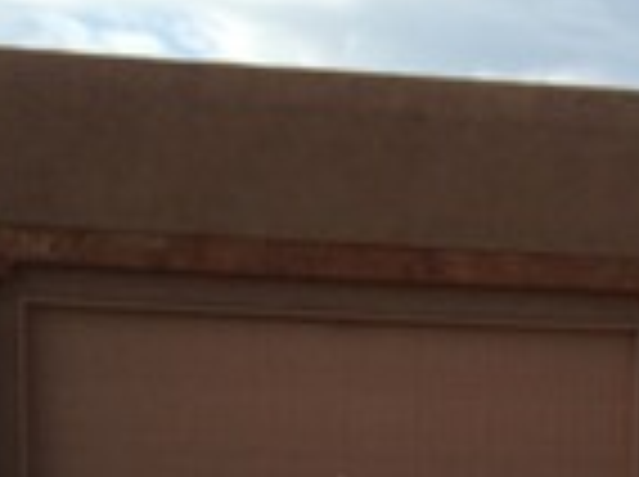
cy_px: 698
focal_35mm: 119
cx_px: 734
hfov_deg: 16.0
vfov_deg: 11.9
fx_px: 2193
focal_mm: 4.12
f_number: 2.4
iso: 50
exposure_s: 1/1178
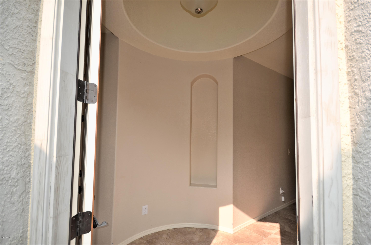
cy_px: 122
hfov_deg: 92.6
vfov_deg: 69.4
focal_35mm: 17
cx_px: 186
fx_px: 177
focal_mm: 11.5
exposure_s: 1/250
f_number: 5.6
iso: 100
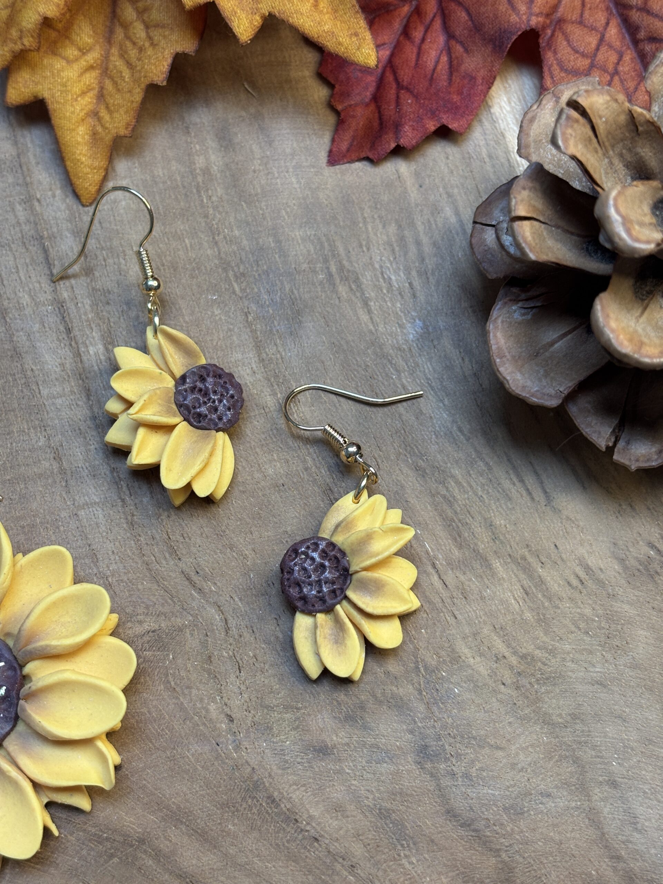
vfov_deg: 36.8
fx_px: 1328
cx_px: 332
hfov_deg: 28.0
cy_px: 442
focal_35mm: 52
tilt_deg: -72.9
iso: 64
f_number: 1.6
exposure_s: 1/60
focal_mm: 5.96
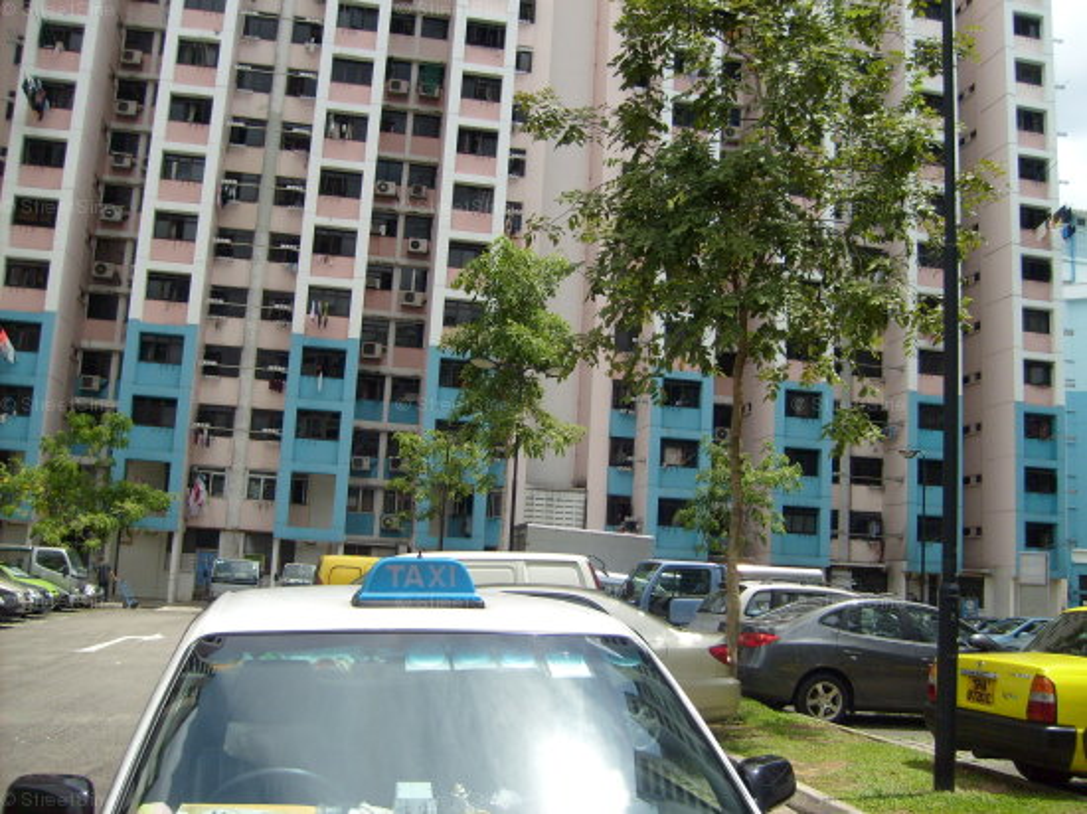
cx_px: 544
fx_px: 1099
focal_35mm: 35
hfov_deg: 52.6
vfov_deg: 40.7
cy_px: 407
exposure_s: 1/250
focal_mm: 5.8
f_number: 7.1
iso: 80
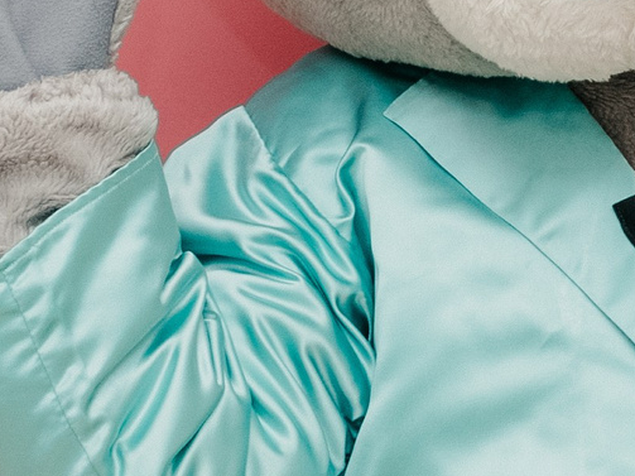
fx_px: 4016
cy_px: -284
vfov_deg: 6.7
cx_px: 1184
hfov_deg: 8.6
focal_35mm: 219
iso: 640
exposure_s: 1/160
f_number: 4
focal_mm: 35
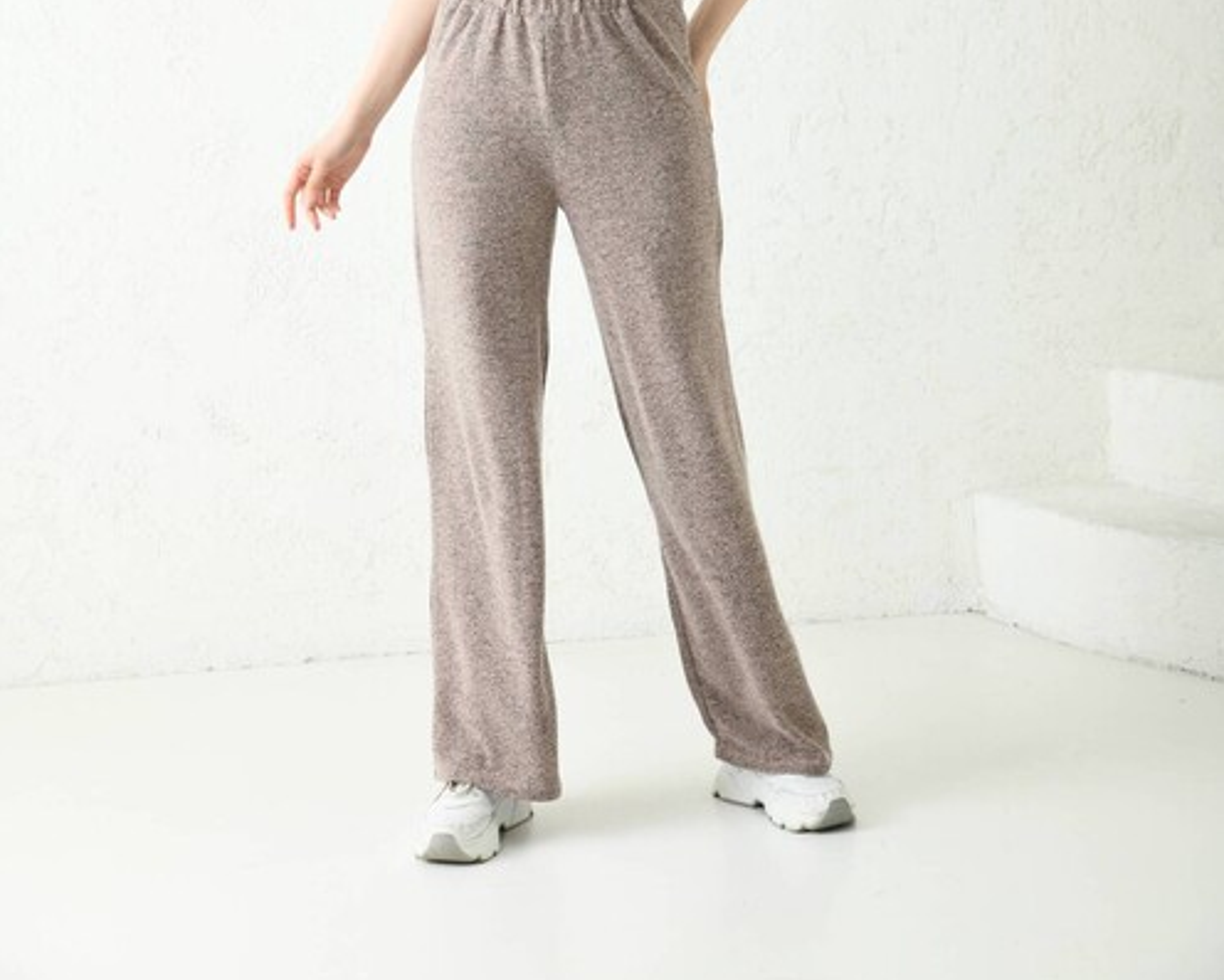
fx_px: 2826
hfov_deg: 24.4
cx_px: 610
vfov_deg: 19.4
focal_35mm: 78
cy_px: 121
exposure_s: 1/160
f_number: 5.6
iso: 100
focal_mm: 55
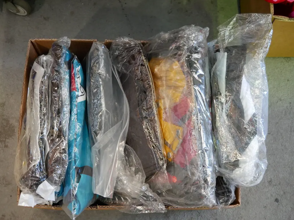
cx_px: 147
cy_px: 110
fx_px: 340
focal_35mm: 40
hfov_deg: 46.8
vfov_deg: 36.0
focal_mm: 20
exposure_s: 1/60
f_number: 4.1
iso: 2500
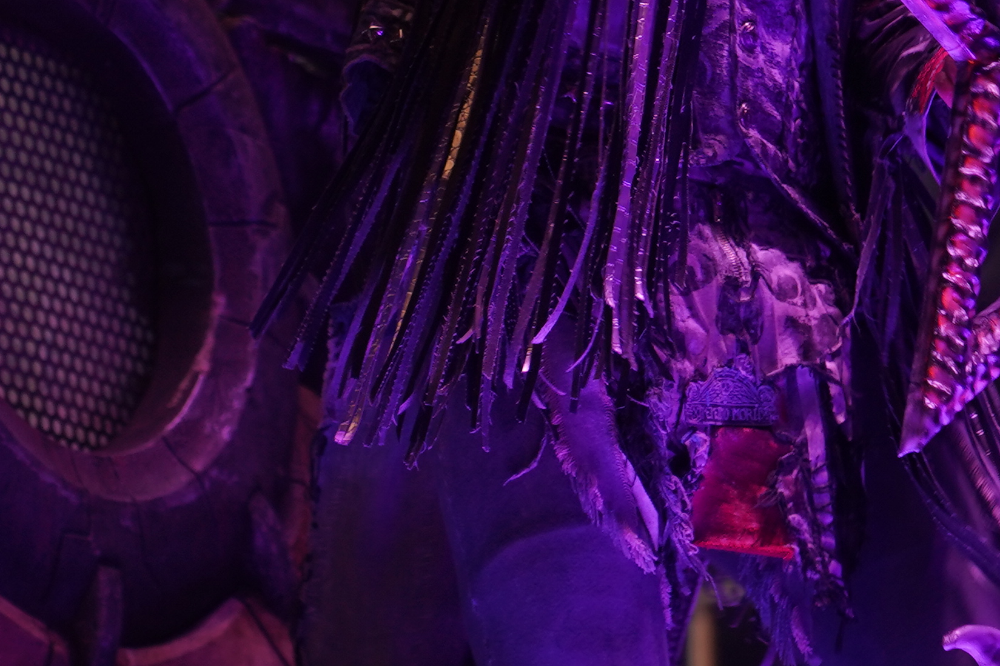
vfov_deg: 3.6
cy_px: -13
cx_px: 849
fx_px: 10609
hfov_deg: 5.4
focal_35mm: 382
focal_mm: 105
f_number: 4
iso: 200
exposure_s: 1/125
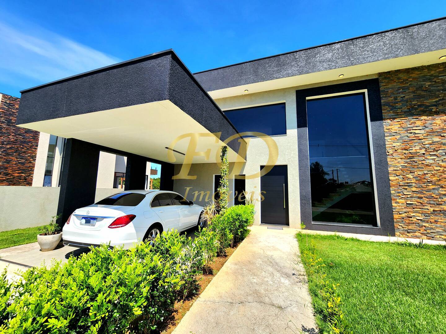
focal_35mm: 13
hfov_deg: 106.2
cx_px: 223
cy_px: 167
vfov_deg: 89.9
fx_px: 167
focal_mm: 2.2
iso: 50
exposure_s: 1/1667
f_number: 2.2
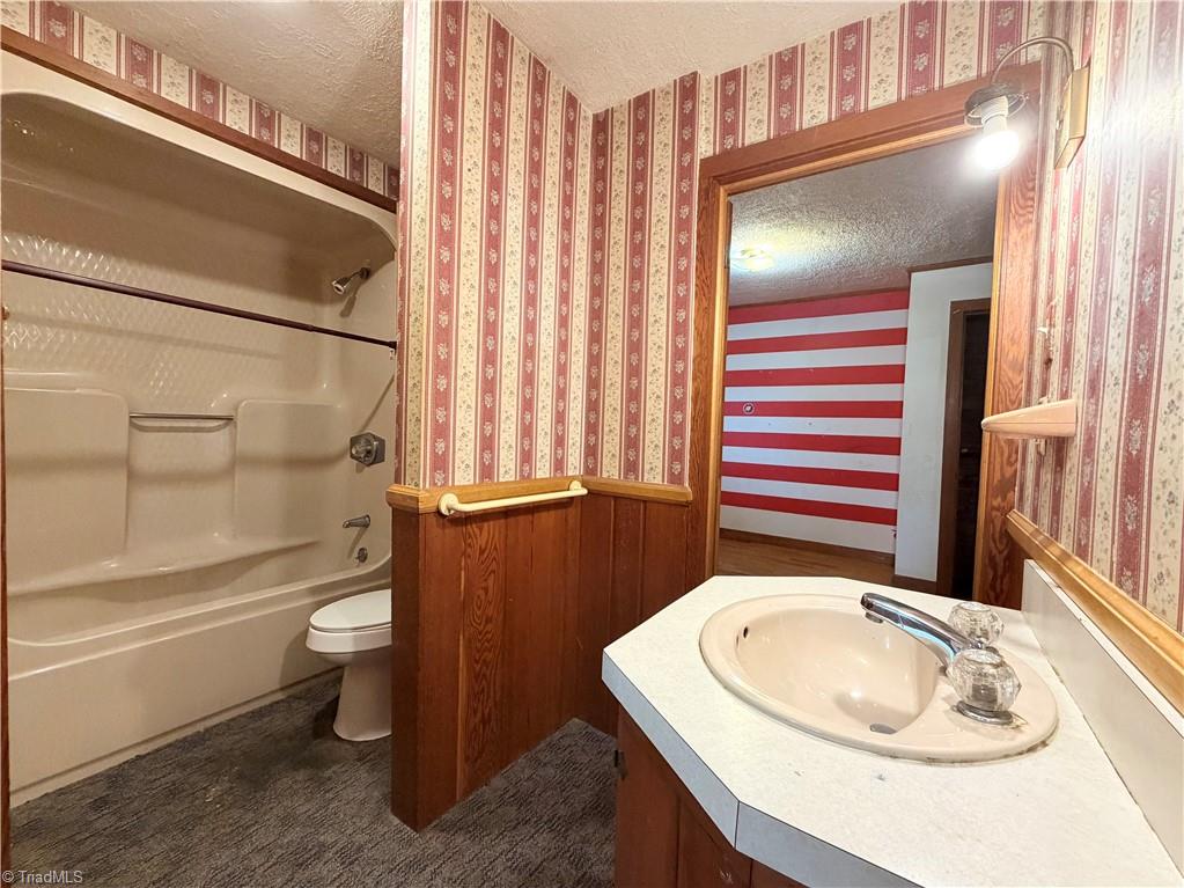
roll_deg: -0.2
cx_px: 592
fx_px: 479
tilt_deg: -2.1
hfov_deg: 102.1
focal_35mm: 14
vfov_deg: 85.7
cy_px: 444
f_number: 2.2
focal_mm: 2.22
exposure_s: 1/60
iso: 400
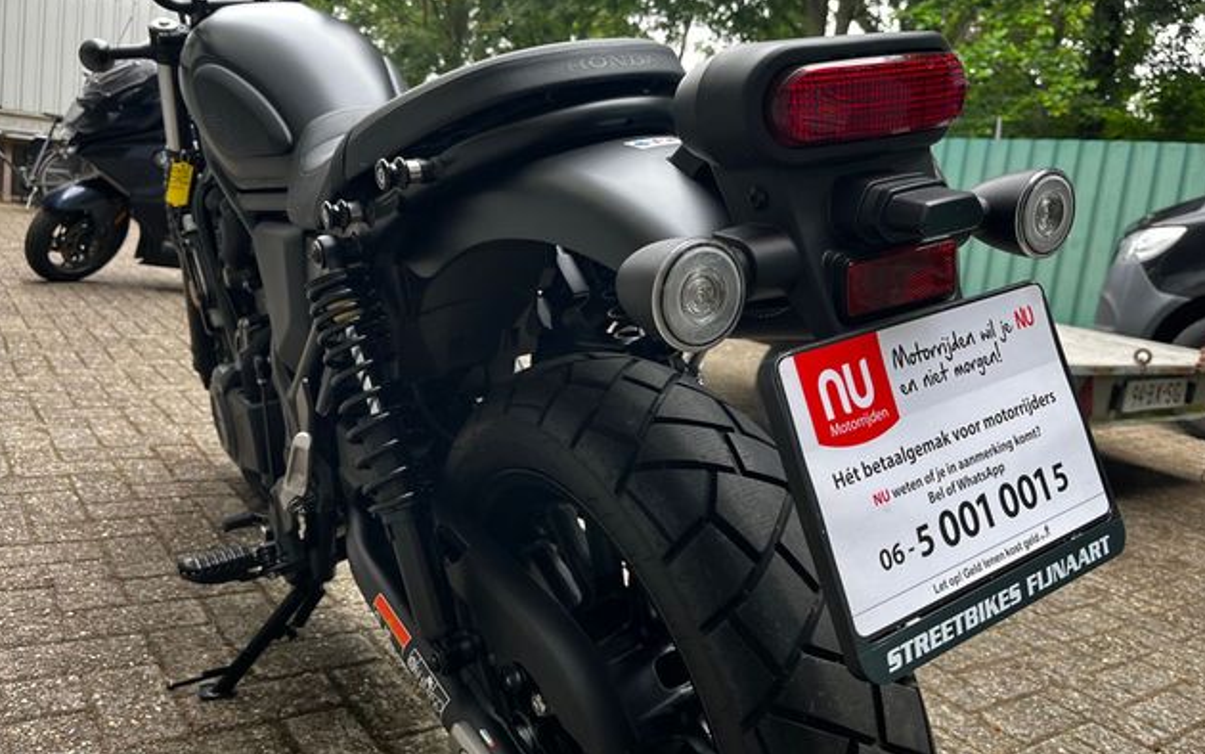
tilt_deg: -8.2
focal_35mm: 28
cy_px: 360
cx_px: 604
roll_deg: -7.6
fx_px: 920
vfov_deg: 44.5
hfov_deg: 66.5
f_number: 1.6
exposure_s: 1/122
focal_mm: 5.1
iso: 50
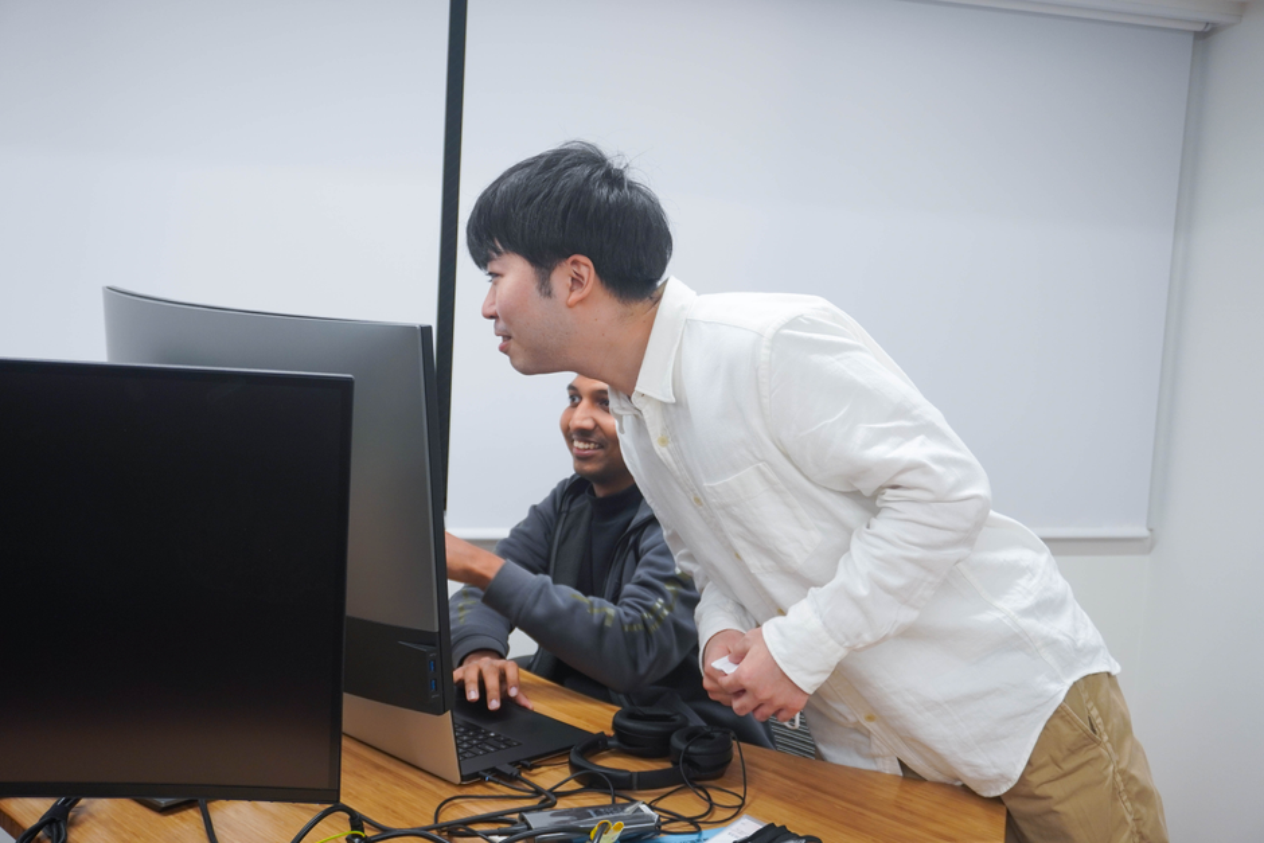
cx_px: 632
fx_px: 1317
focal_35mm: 38
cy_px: 422
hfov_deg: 51.3
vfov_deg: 35.5
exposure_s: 1/60
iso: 250
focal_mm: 25
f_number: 4.5
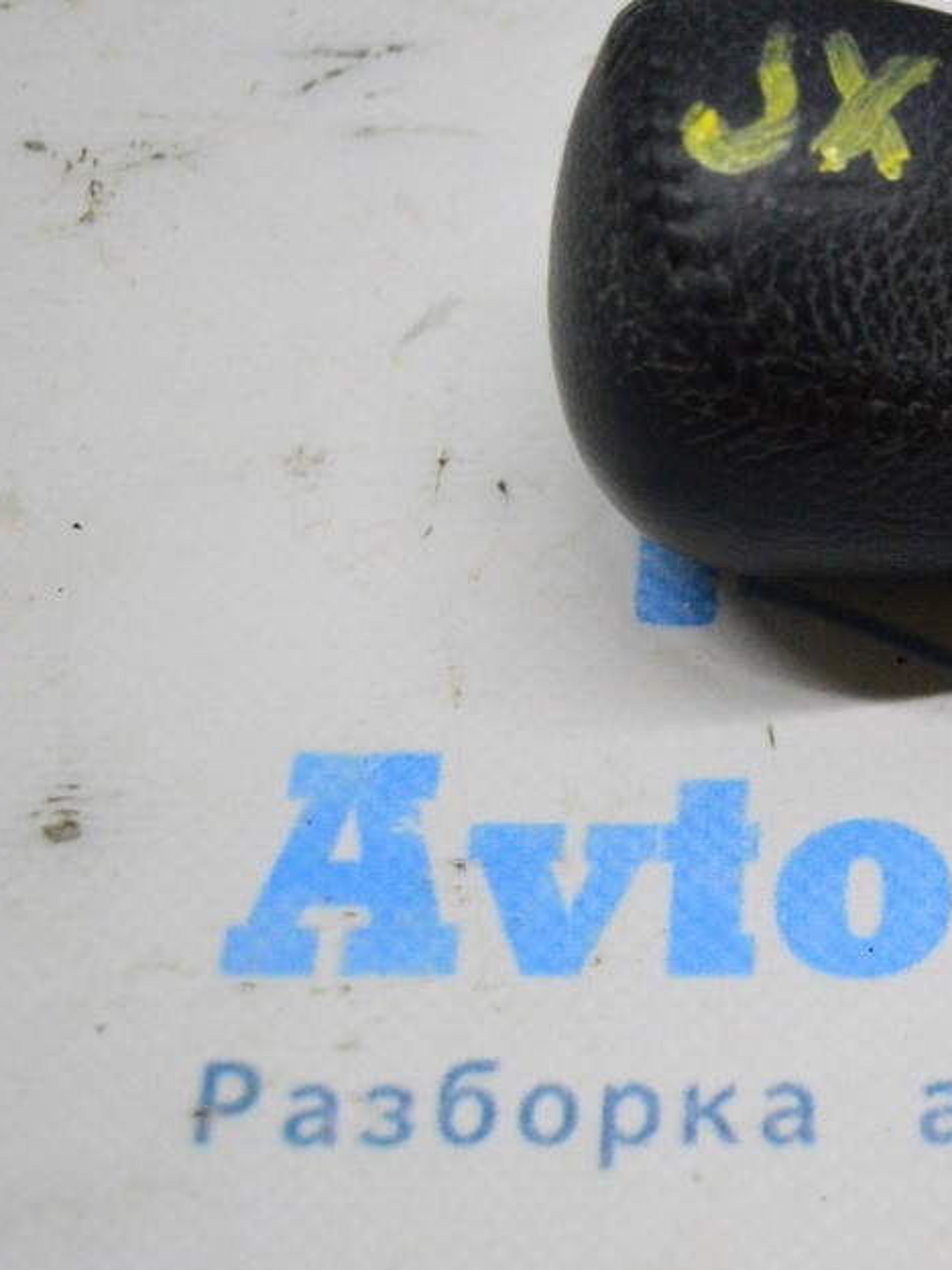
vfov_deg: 23.6
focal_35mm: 83
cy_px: 593
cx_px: 989
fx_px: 3036
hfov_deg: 17.3
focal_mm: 35
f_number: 4.5
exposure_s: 1/800
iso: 6400
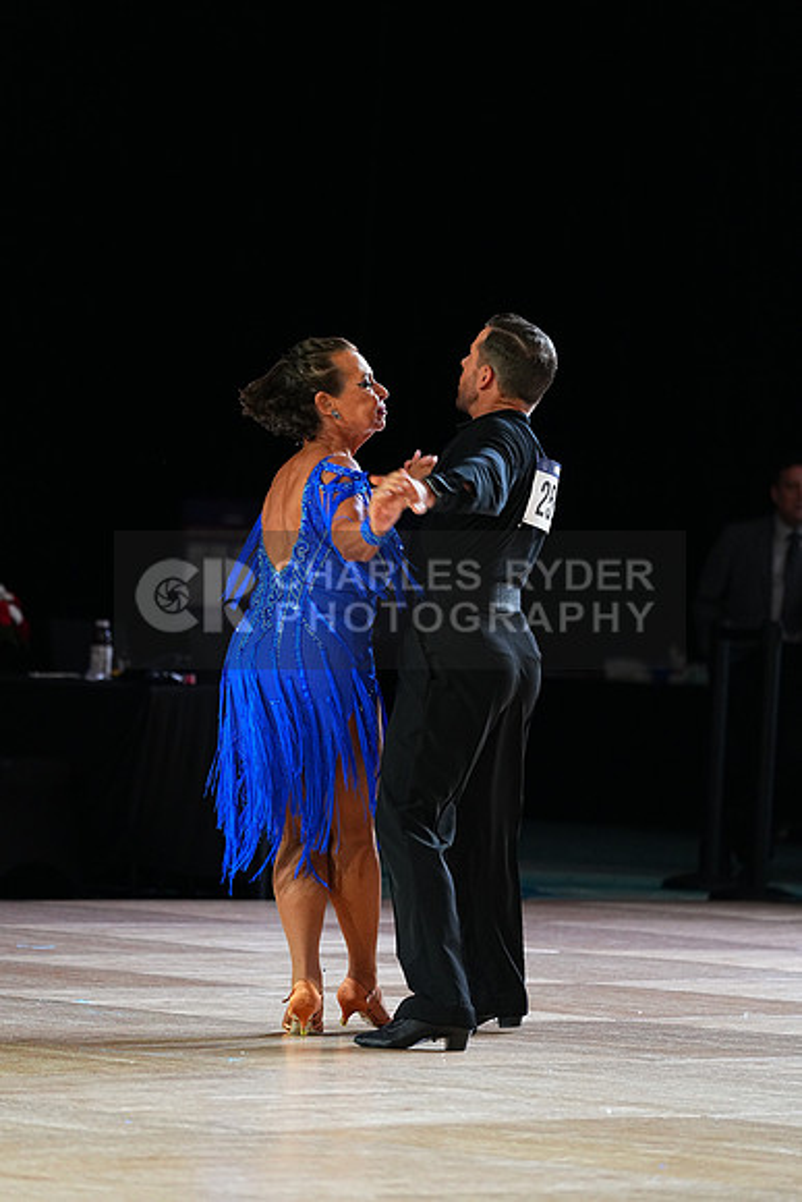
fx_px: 6679
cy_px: 601
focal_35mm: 200
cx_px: 401
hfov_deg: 6.9
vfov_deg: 10.3
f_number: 4
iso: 2000
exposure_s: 1/400
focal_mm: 200
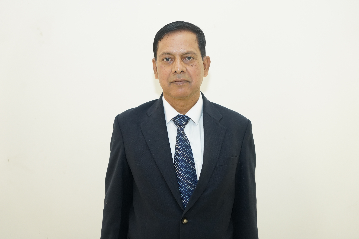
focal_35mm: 57
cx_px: 180
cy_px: 120
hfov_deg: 35.1
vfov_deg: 23.8
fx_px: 568
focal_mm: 57
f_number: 4
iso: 2000
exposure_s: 1/100
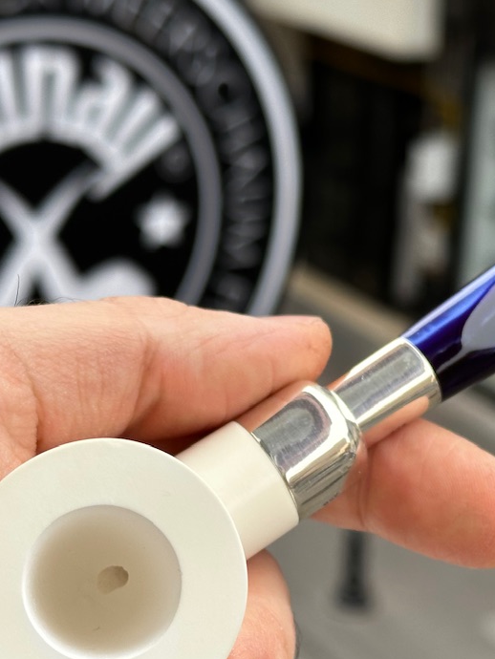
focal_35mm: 89
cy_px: 442
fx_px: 1696
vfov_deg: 21.9
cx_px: 291
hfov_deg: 16.6
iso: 50
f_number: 1.78
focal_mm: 6.86
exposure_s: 1/223
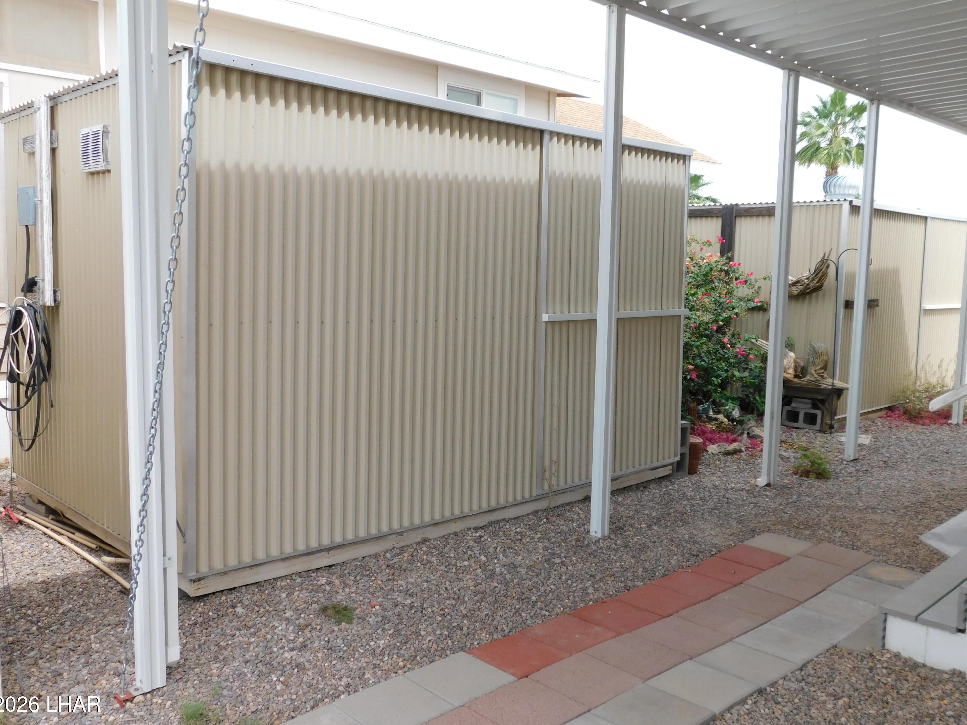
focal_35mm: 31
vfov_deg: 45.4
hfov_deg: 58.3
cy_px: 364
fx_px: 866
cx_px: 475
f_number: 3.2
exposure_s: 1/500
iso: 125
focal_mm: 5.3
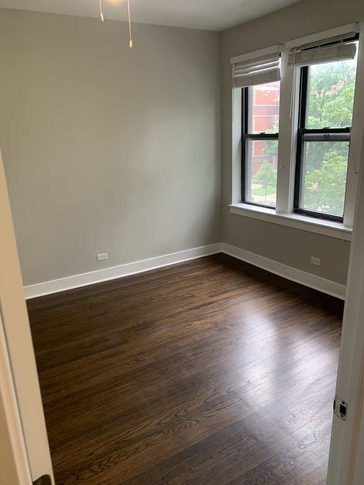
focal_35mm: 26
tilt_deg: -16.2
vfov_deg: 67.3
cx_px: 182
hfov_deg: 53.1
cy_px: 242
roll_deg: +2.6
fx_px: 365
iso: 125
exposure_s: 1/60
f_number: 1.8
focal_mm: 4.25
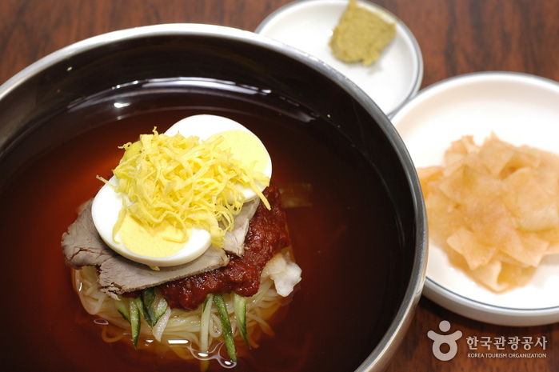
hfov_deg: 27.0
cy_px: 186
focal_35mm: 75
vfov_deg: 18.2
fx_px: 1164
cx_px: 280
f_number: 5.6
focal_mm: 50
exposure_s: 1/80
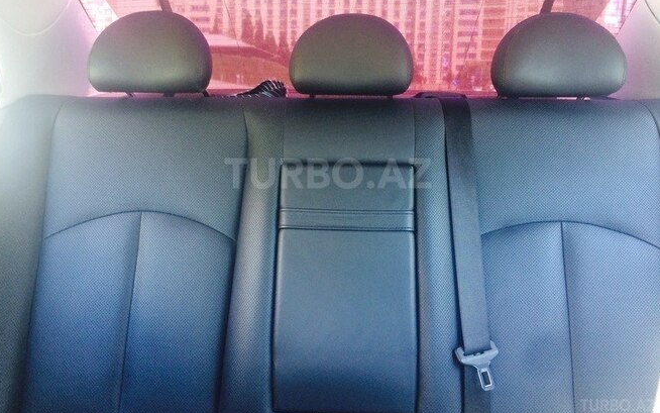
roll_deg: -1.4
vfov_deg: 40.5
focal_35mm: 31
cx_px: 328
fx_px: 558
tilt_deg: -11.2
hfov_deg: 61.2
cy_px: 173
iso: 50
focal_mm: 4.15
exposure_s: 1/33
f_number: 2.2
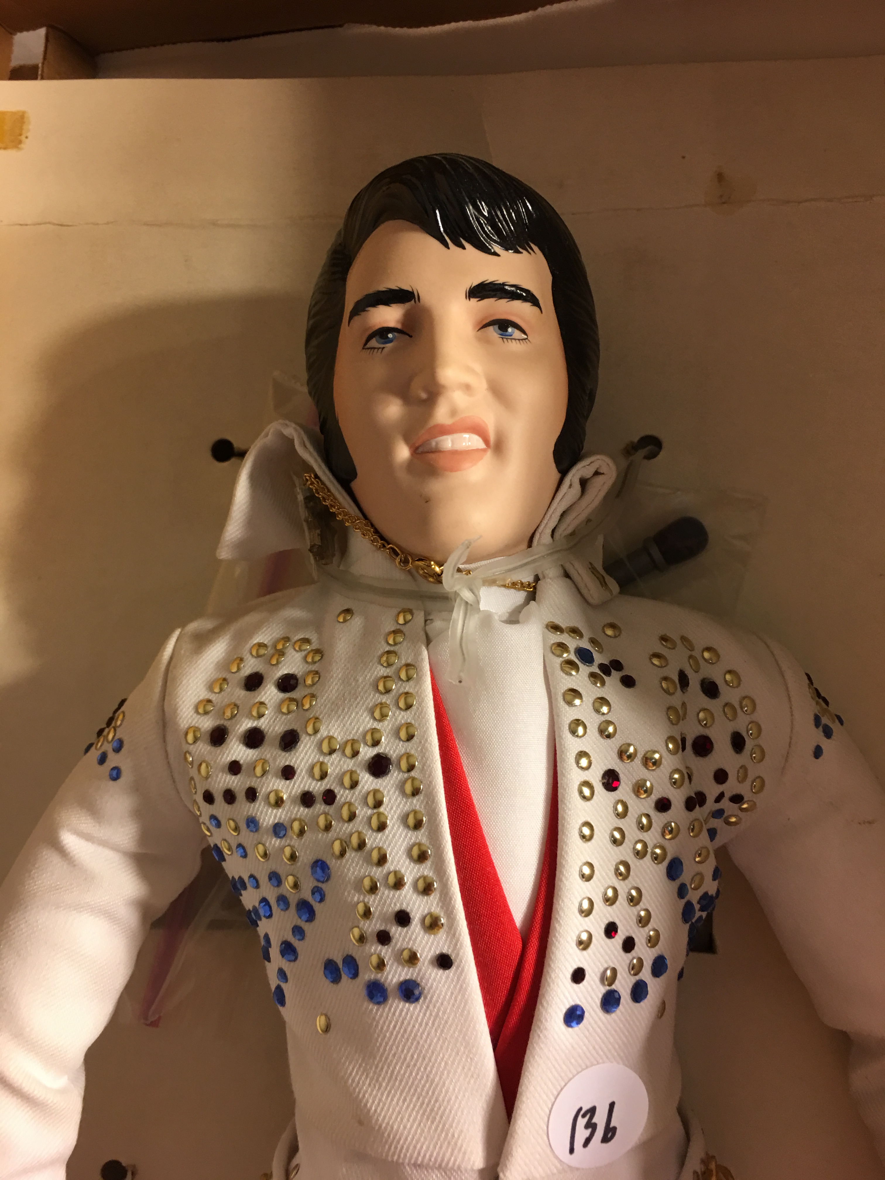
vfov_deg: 61.7
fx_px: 989
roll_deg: +9.4
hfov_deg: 48.2
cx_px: 442
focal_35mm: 29
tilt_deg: -31.5
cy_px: 590
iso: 40
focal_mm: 4.15
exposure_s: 1/15
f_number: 2.2
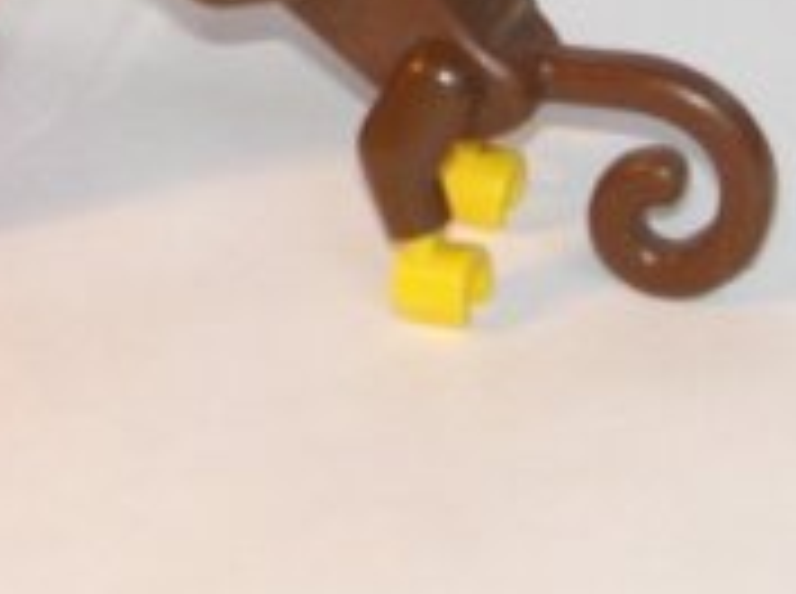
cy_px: -486
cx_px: 481
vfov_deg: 4.8
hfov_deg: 6.4
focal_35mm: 308
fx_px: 7068
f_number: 4
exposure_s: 1/100
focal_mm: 14.2
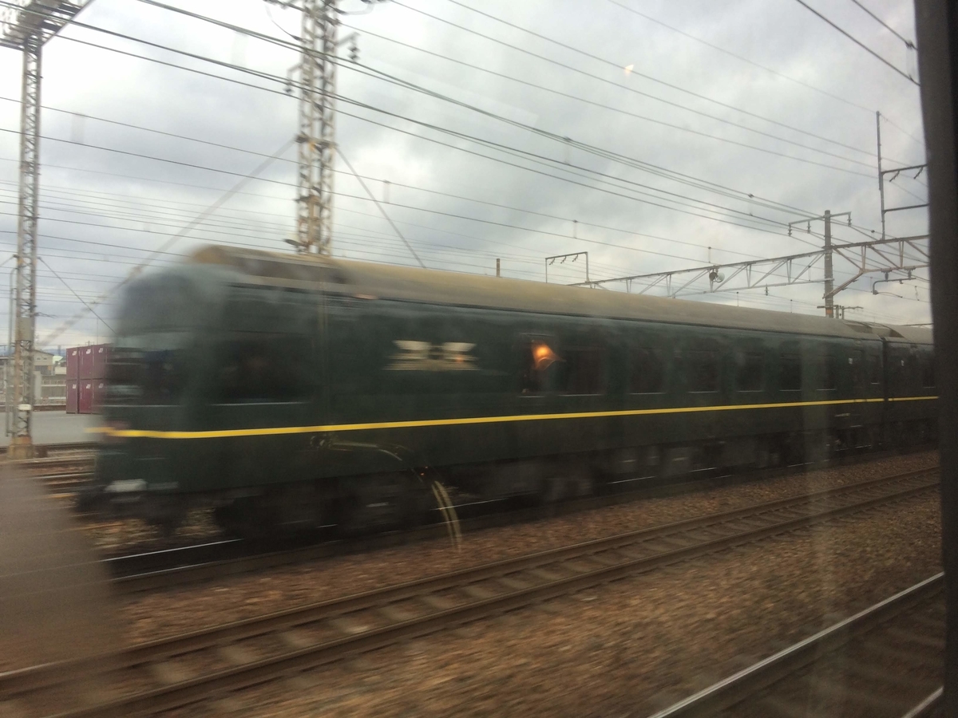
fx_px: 803
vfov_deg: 48.2
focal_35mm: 29
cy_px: 359
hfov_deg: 61.7
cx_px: 479
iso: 40
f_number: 2.2
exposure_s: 1/120
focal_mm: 4.15
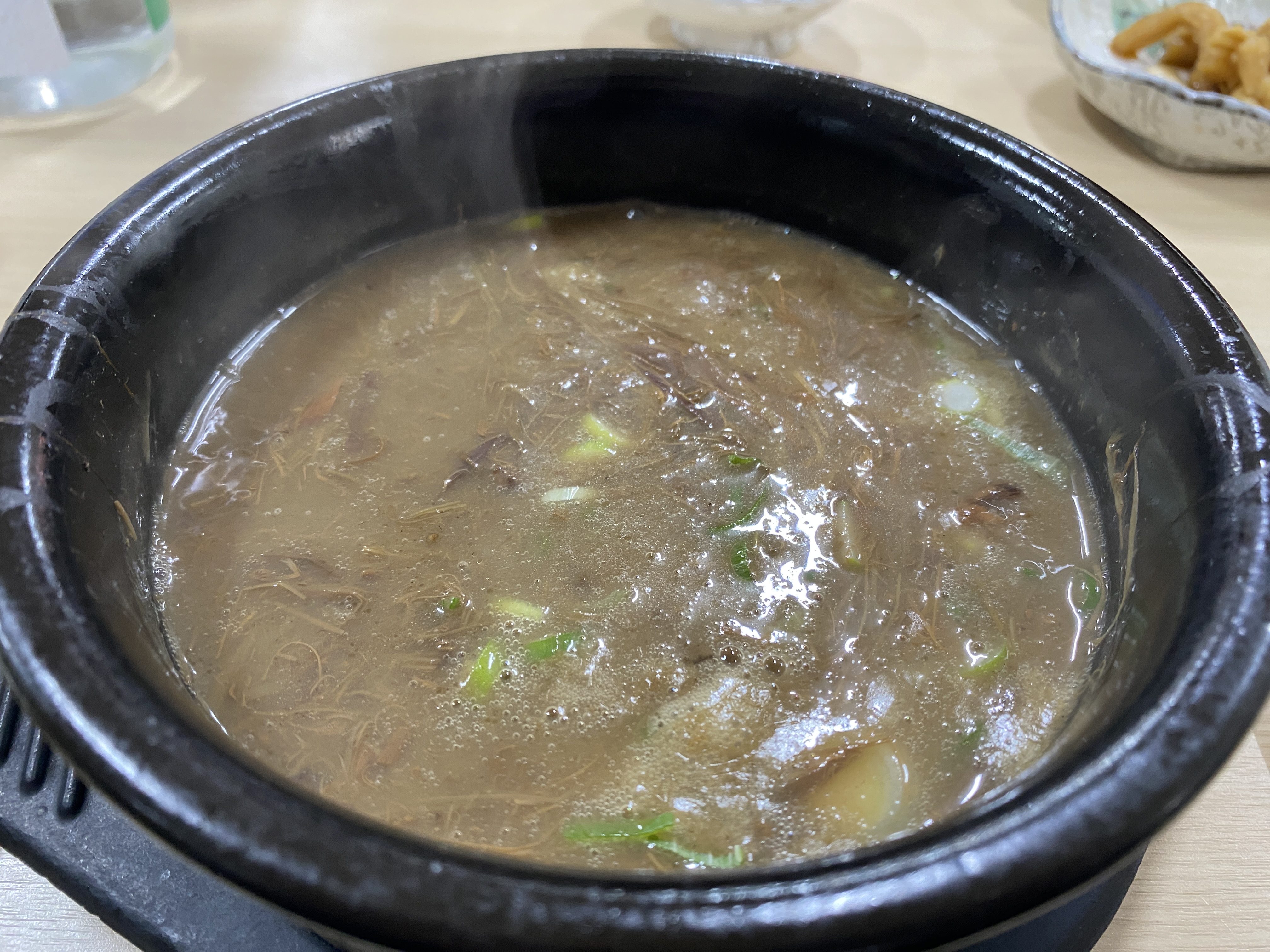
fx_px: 917
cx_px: 635
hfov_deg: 69.4
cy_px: 476
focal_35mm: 25
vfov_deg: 54.9
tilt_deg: -45.6
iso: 250
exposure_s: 1/60
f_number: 1.8
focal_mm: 4.25
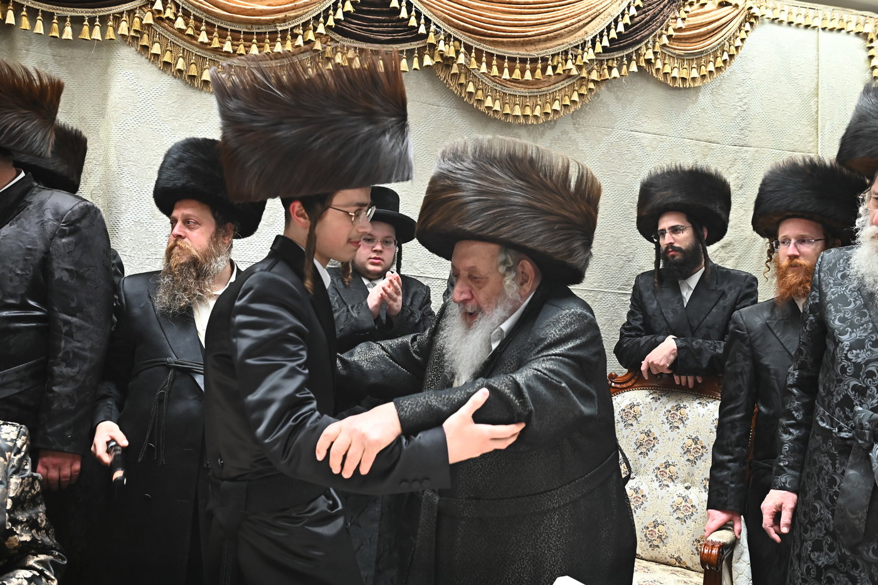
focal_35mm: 32
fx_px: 780
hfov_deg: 58.7
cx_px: 439
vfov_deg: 41.1
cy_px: 292
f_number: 5.6
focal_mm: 32
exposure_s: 1/200
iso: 2000
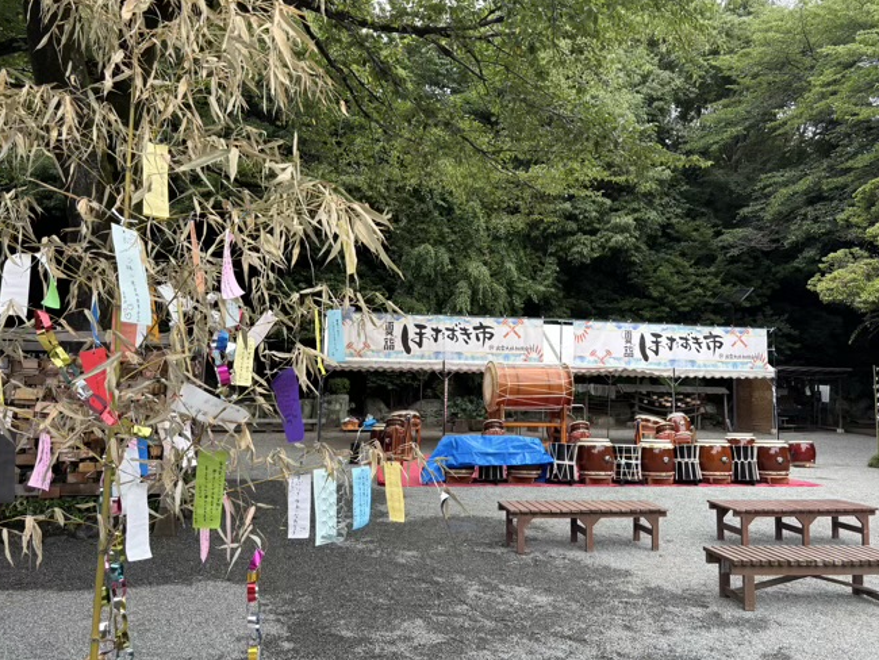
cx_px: 434
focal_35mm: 28
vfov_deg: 49.8
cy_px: 317
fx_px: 711
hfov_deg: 63.4
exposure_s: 1/559
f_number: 1.6
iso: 50
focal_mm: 5.96
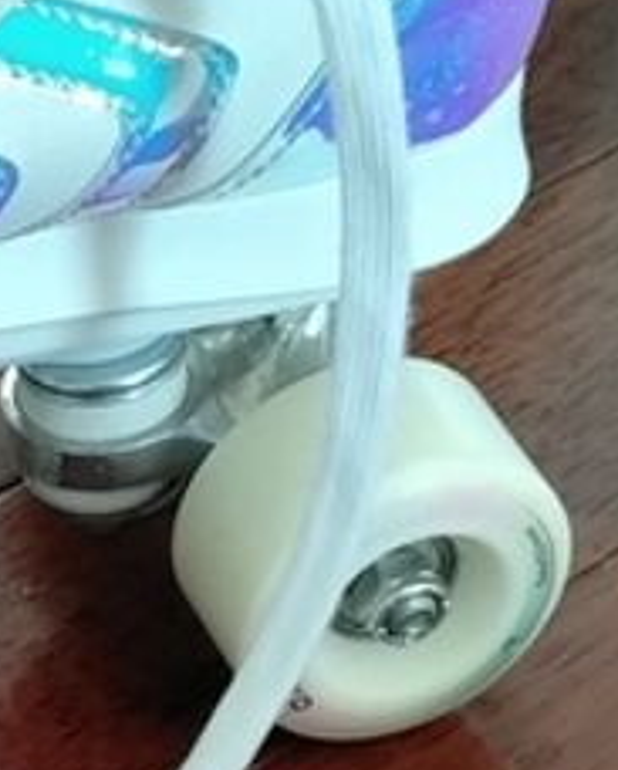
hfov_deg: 9.3
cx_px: -716
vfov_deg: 11.9
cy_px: 1177
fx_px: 3514
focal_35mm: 154
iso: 466
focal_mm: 4.05
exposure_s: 1/50
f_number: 1.8
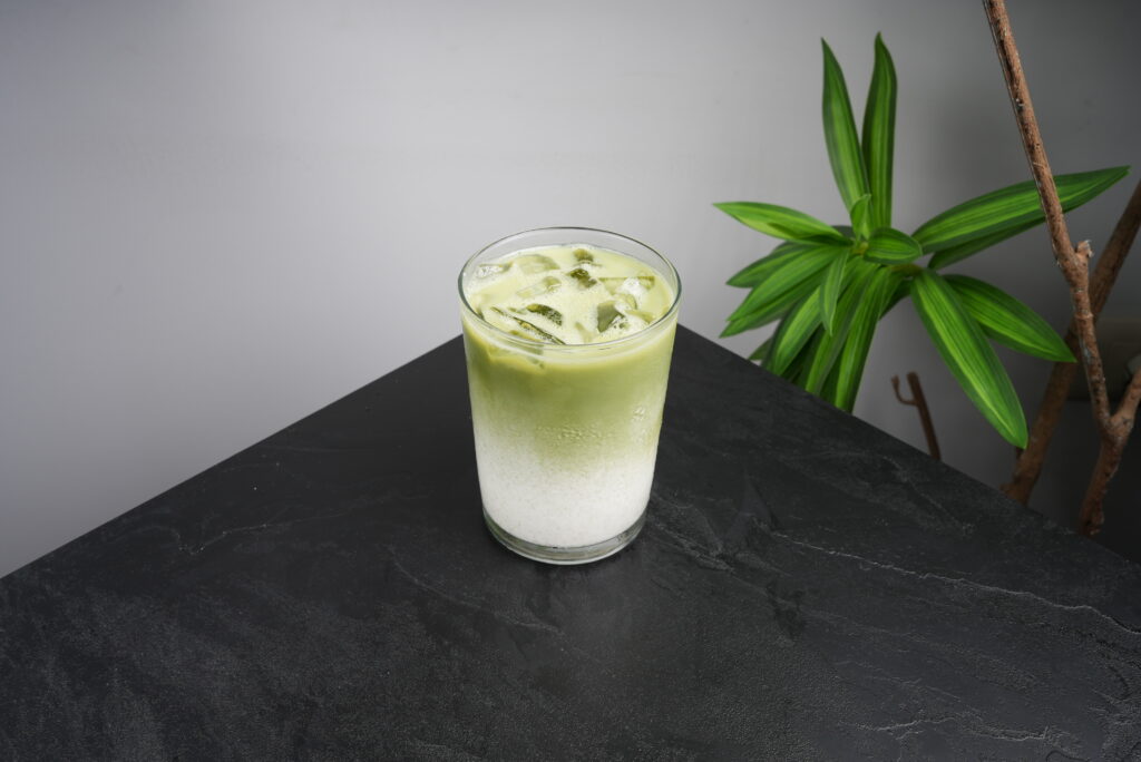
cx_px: 570
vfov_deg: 35.1
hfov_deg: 50.7
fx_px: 1205
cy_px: 381
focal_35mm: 38
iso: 125
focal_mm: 38
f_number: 13
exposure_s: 1/160
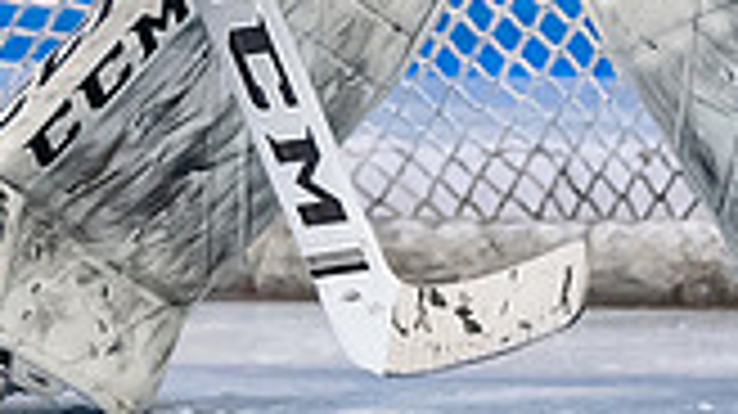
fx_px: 25951
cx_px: 329
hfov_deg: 1.6
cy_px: -554
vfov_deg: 0.9
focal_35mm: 1327
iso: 2000
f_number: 3.2
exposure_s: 1/800
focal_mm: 170
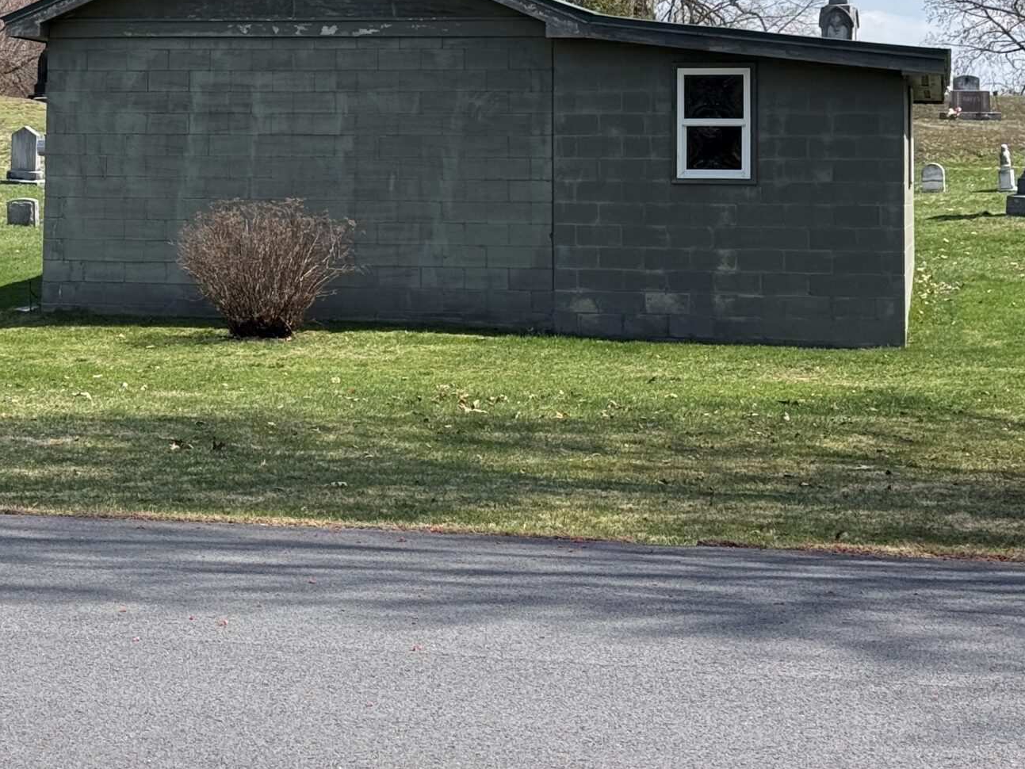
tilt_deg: +2.3
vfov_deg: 15.4
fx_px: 2813
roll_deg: -0.7
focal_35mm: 95
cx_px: 139
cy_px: 67
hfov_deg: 20.3
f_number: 1.78
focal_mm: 6.76
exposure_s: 1/3378
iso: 64
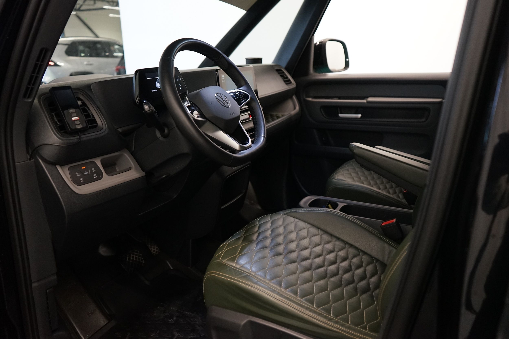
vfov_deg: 46.4
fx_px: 396
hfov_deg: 65.5
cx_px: 254
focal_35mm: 28
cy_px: 170
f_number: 3.5
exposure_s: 1/160
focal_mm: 28
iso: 2500
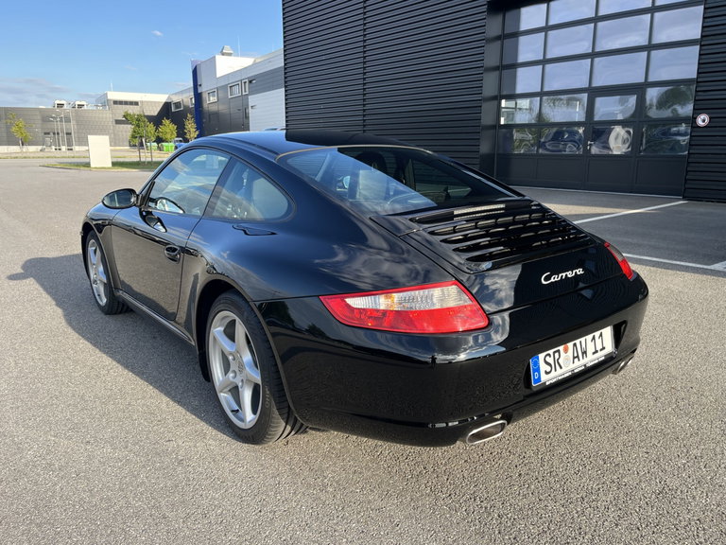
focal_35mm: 26
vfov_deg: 53.1
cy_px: 272
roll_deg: +0.7
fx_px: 545
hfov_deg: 67.3
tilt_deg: -11.4
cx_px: 363
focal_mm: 5.1
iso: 50
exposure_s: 1/676
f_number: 1.6
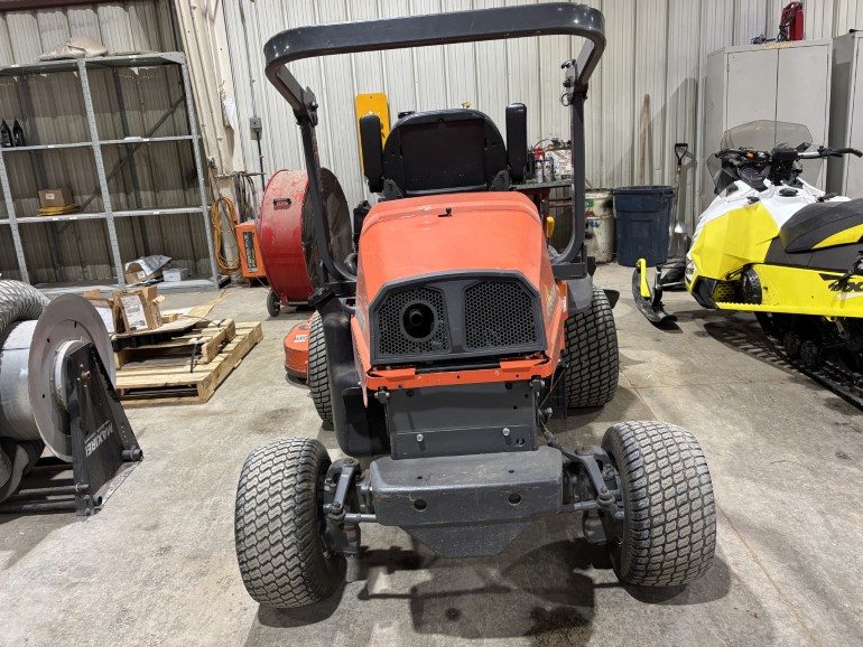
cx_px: 440
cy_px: 312
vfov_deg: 51.4
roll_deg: +3.7
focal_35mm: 27
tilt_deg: -13.8
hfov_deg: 65.3
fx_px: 673
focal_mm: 5.96
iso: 160
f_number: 1.6
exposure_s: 1/60
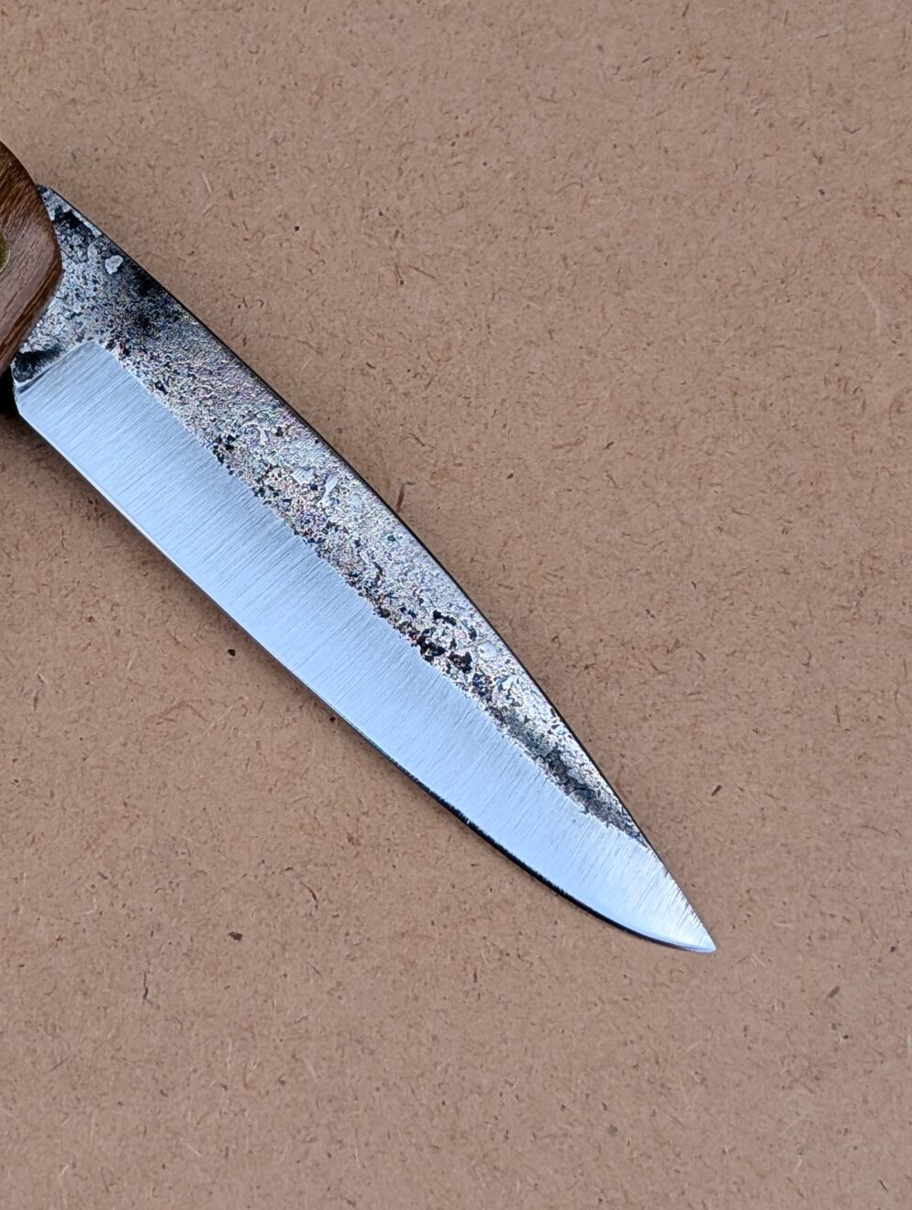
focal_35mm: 95
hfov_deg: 15.4
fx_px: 3329
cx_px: 40
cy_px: 580
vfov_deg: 20.6
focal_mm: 6.9
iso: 20
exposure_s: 1/554
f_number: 1.68
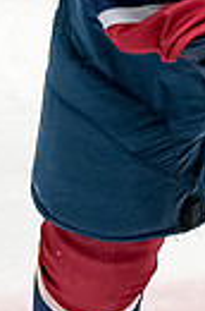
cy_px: -185
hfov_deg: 1.5
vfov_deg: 2.2
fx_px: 8046
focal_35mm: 937
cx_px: 293
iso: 2500
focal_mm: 92
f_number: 3.2
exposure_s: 1/800
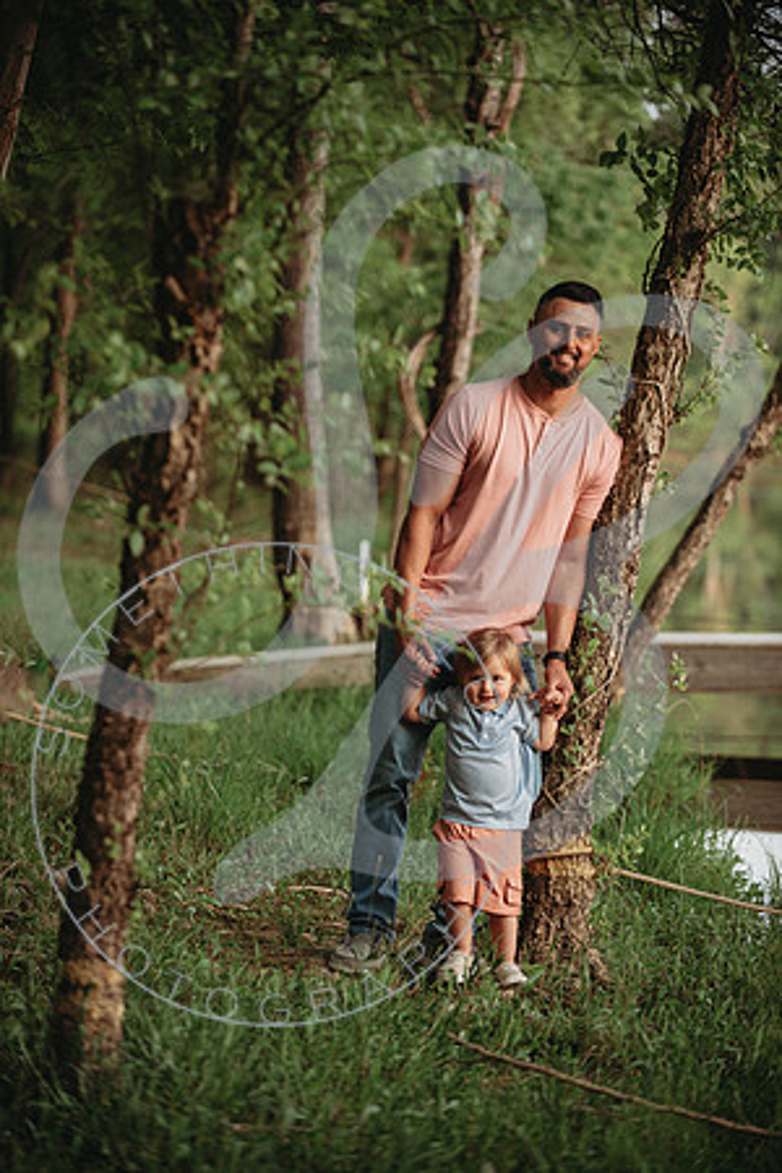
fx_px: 3779
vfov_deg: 17.6
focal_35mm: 116
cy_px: 586
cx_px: 391
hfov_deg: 11.8
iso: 400
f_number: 2.8
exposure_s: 1/200
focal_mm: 116
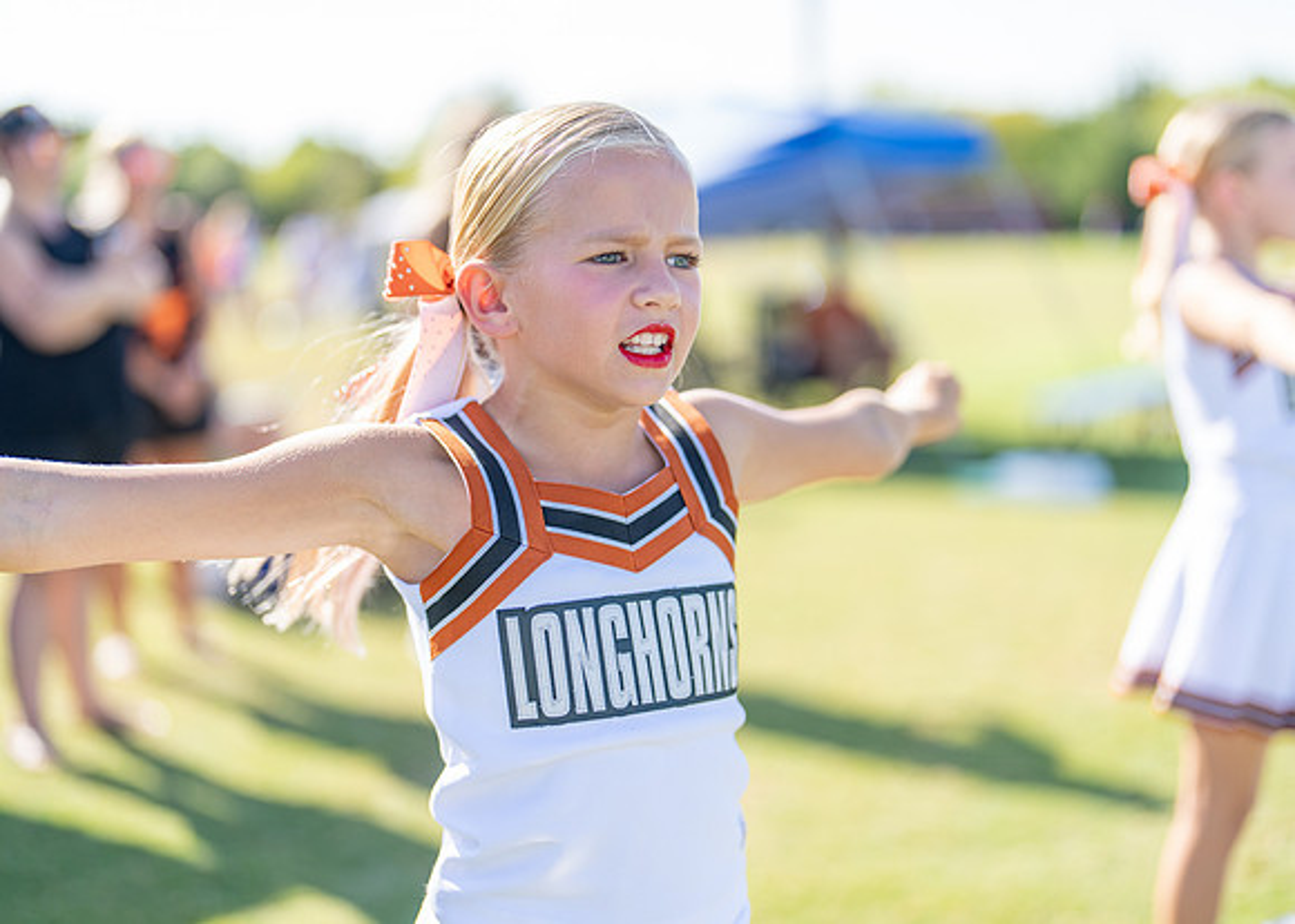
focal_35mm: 52
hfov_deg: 37.2
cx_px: 648
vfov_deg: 27.0
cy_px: 462
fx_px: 1926
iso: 100
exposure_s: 1/2500
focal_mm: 50
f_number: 1.2
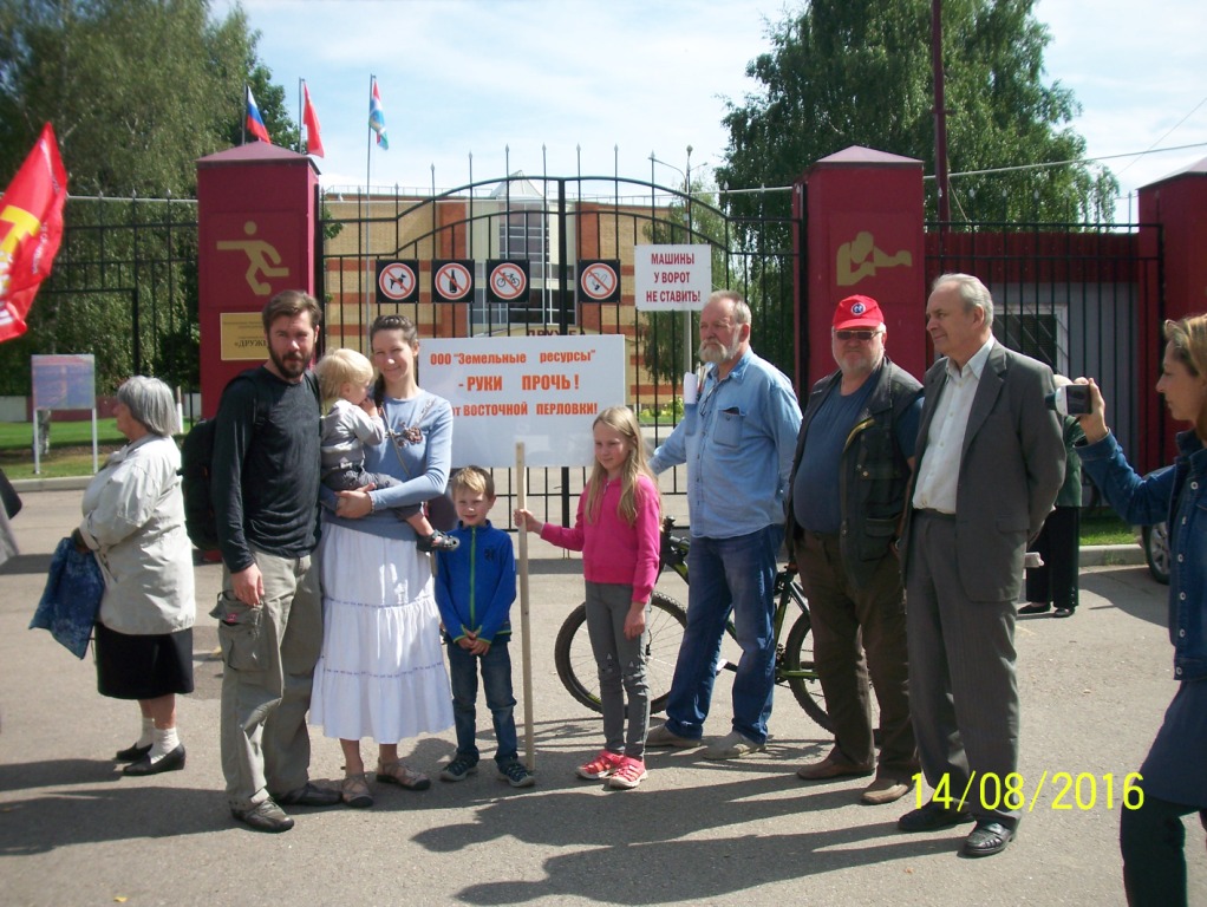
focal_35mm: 38
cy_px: 454
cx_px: 604
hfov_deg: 48.9
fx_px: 1326
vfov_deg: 37.8
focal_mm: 6.3
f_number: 3.9
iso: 80
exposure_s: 1/640
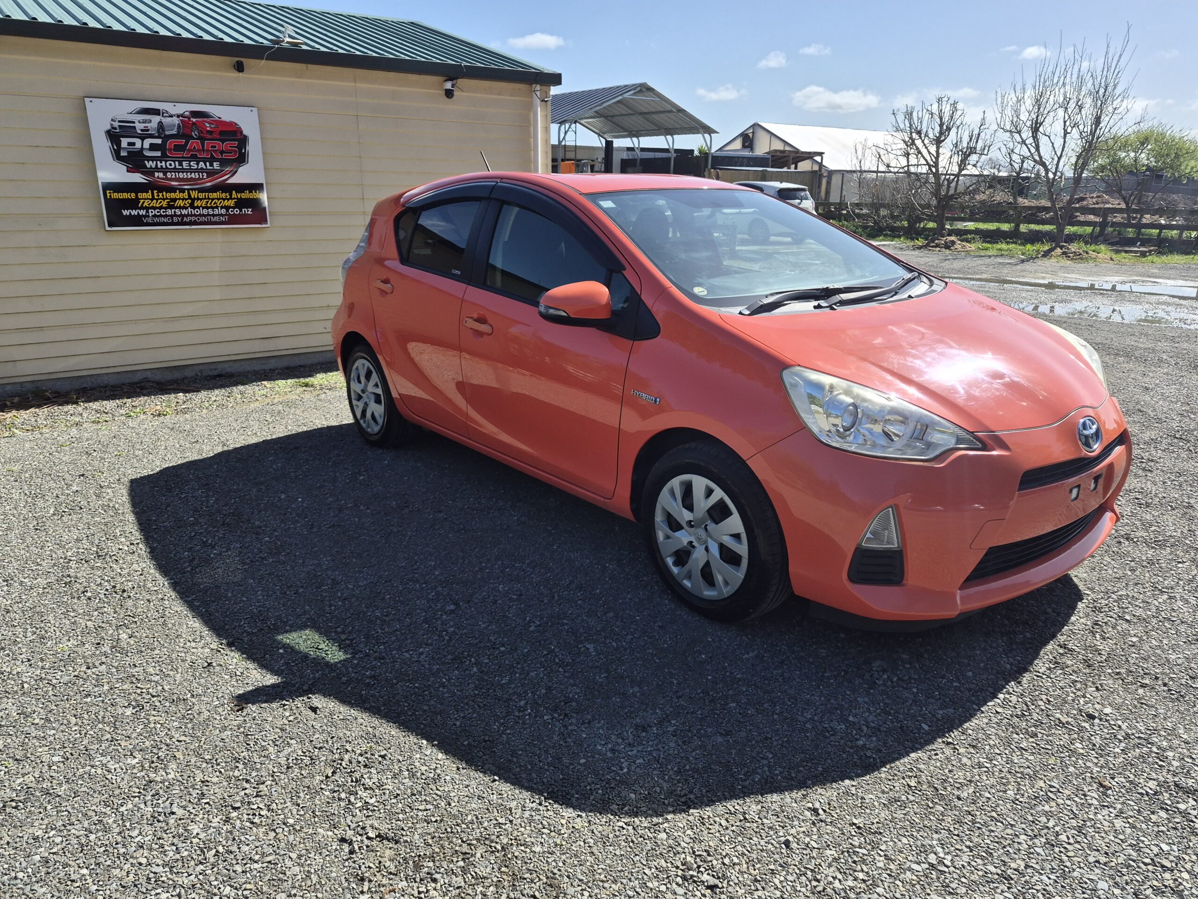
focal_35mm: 23
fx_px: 796
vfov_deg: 58.9
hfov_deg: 73.9
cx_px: 599
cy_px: 450
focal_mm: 5.4
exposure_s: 1/7104
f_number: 1.8
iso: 80
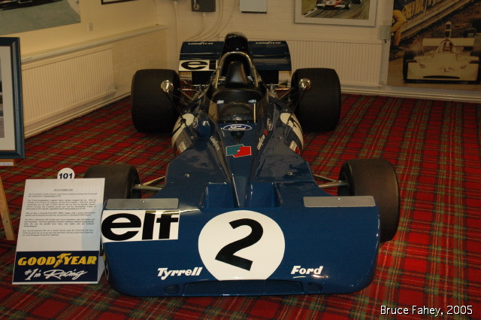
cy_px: 160
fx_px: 580
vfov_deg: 30.8
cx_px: 240
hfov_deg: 45.0
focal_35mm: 44
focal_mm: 29
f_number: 4
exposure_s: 1/60
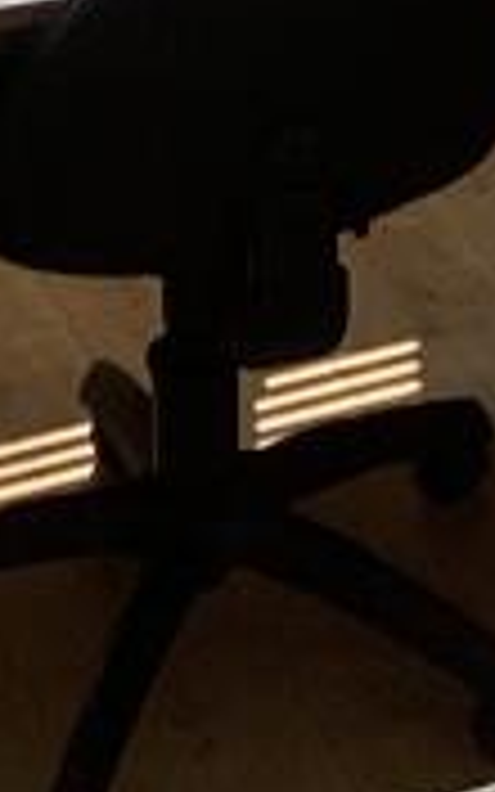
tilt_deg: -16.8
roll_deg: -2.2
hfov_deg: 6.6
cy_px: -990
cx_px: 1040
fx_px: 4123
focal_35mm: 191
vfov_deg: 9.9
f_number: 2.4
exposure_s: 1/236
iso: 25
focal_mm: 3.3
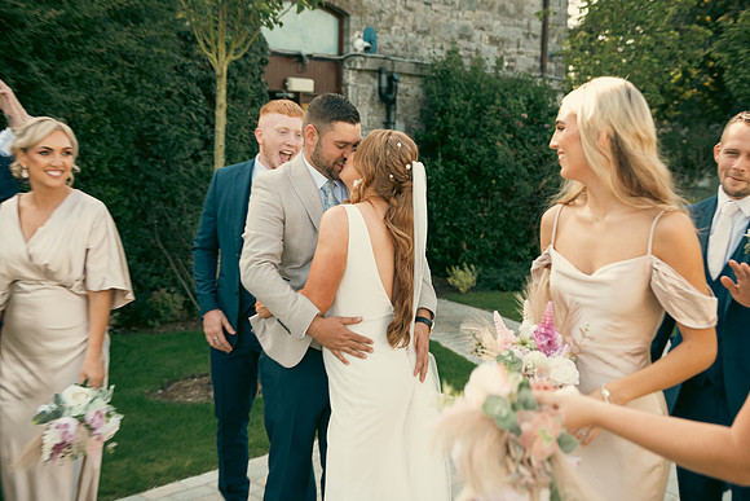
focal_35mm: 40
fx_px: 833
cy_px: 250
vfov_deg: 33.4
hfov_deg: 48.4
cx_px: 375
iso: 160
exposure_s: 1/200
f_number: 3.5
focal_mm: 40
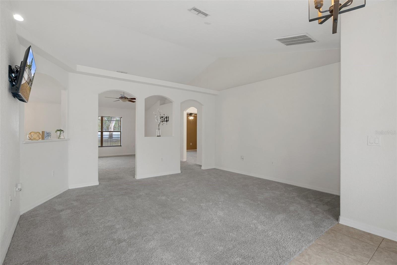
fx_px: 187
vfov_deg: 70.4
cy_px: 132
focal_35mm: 17
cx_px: 198
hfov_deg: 93.3
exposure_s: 1.3
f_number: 8
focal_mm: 17
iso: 320
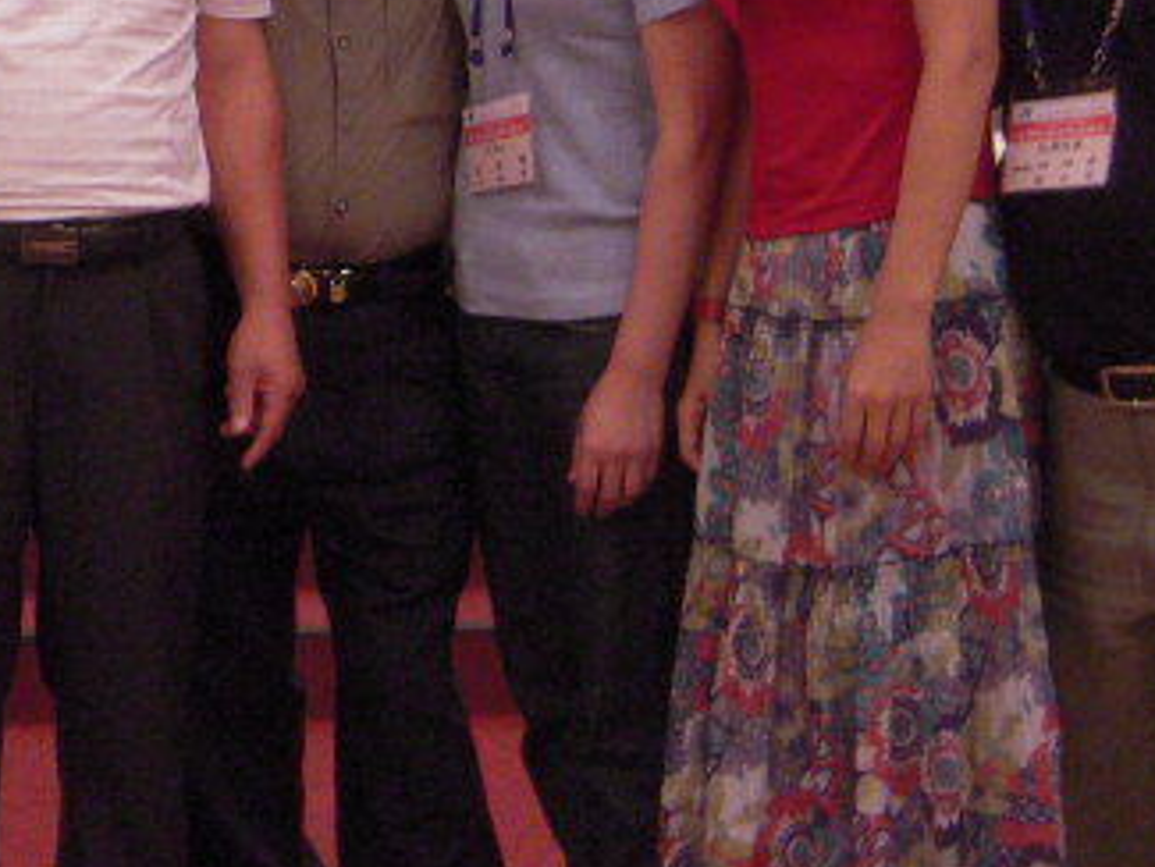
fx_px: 4306
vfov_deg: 11.3
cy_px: -142
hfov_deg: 14.9
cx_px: -107
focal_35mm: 129
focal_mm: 7.3
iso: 400
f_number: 3.2
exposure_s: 1/30
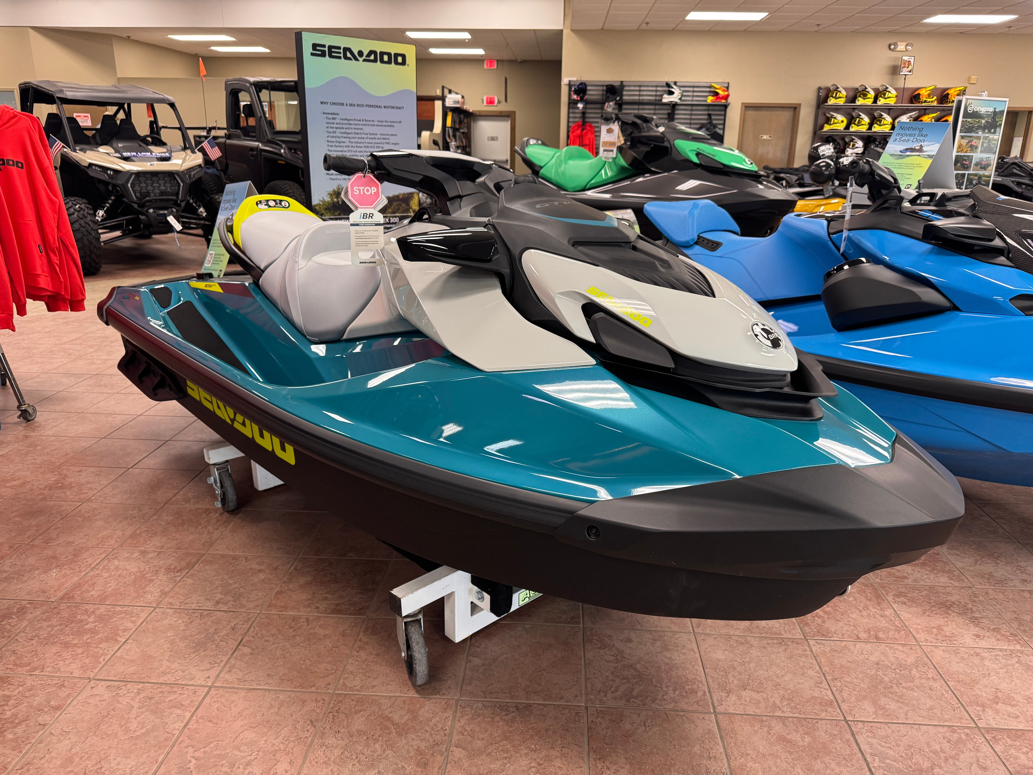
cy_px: 388
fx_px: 716
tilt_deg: -18.3
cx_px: 516
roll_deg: -1.2
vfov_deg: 56.8
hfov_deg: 71.6
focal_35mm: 24
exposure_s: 1/60
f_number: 1.78
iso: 250
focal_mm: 6.76
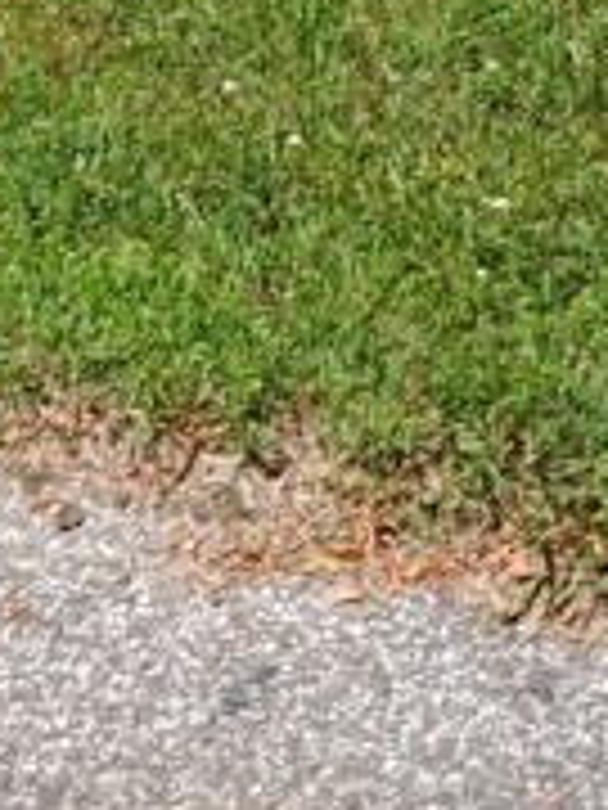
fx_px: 2599
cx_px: -63
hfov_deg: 13.1
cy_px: -464
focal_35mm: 111
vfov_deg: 16.0
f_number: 1.8
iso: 20
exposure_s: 1/421
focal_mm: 3.98
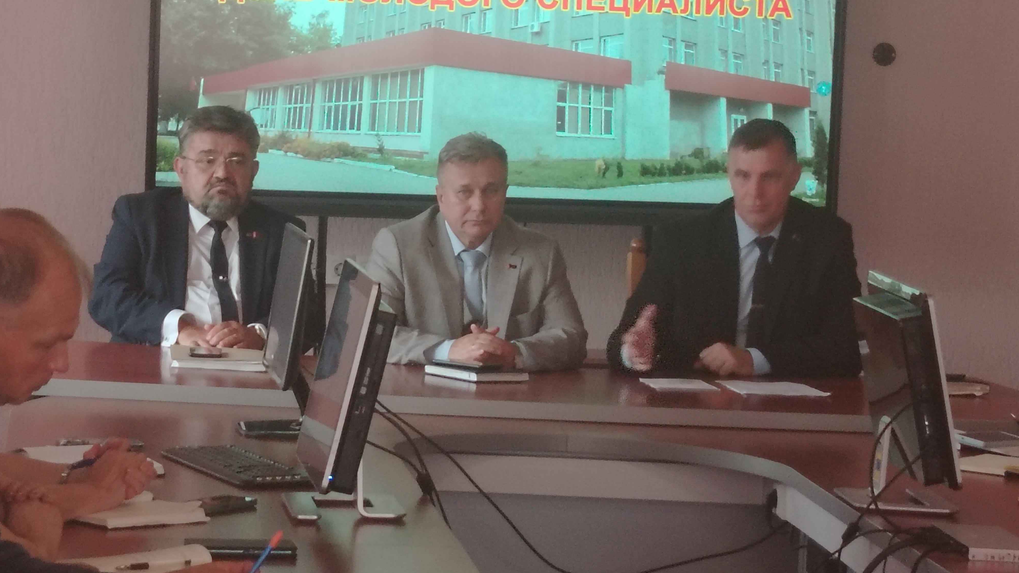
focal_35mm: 136
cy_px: 204
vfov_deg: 8.9
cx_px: 511
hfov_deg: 15.8
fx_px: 3675
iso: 394
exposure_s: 1/60
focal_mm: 5.25
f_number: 1.75
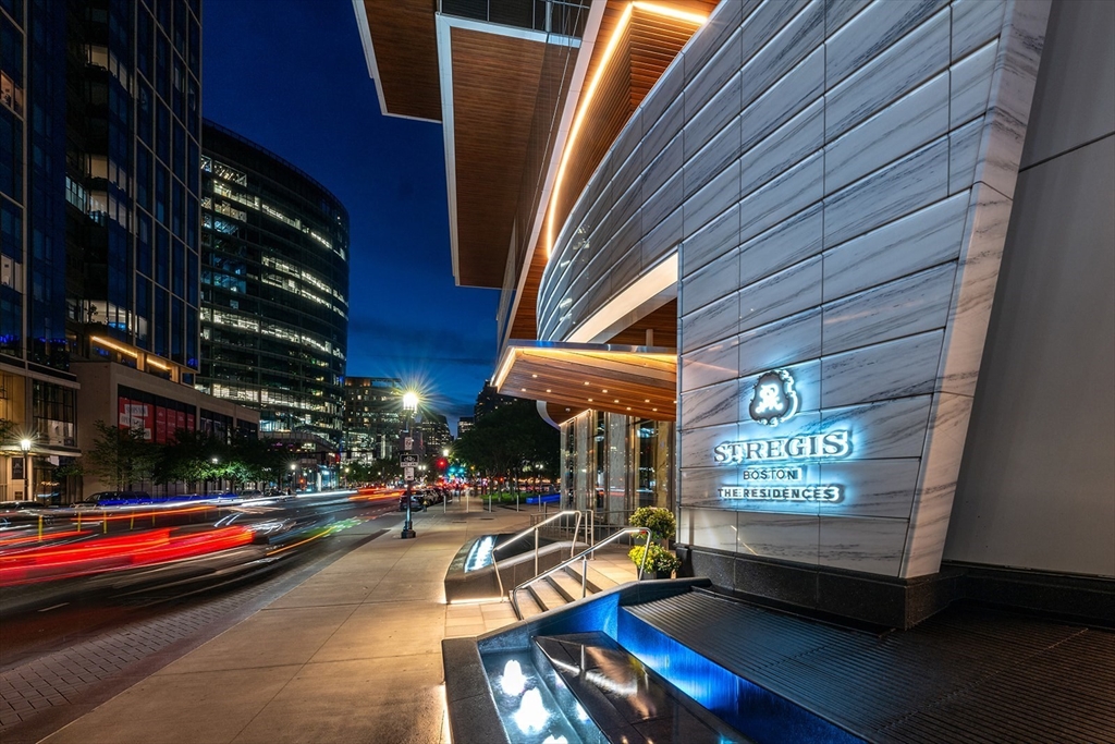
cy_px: 372
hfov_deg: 100.4
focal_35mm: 15
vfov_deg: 77.3
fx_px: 465
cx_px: 558
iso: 200
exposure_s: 2.5
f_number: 14
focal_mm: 15
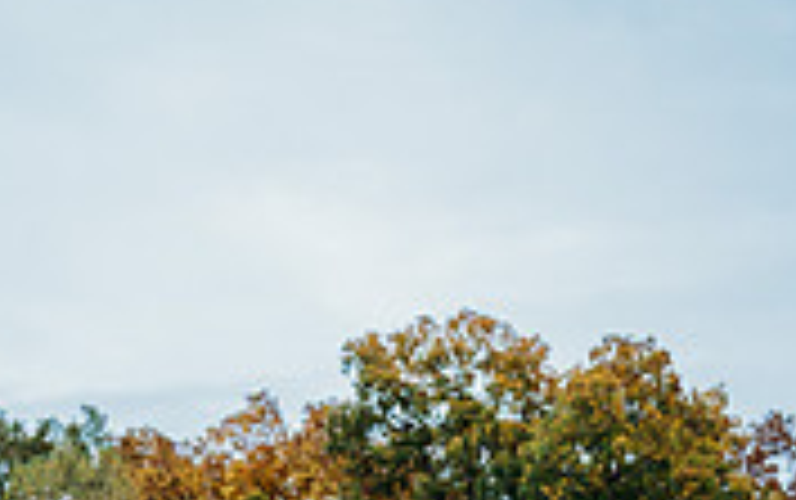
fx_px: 1737
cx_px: 454
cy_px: 802
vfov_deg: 14.9
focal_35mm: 80
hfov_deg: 25.8
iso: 320
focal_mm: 24
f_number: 2.8
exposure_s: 1/400
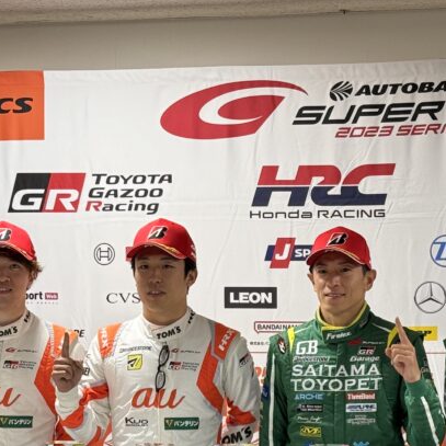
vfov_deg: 14.3
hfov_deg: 14.3
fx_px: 1778
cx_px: 318
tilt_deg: -1.7
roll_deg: +0.4
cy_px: 317
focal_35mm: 122
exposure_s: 1/50
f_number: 1.78
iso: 50
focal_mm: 6.86
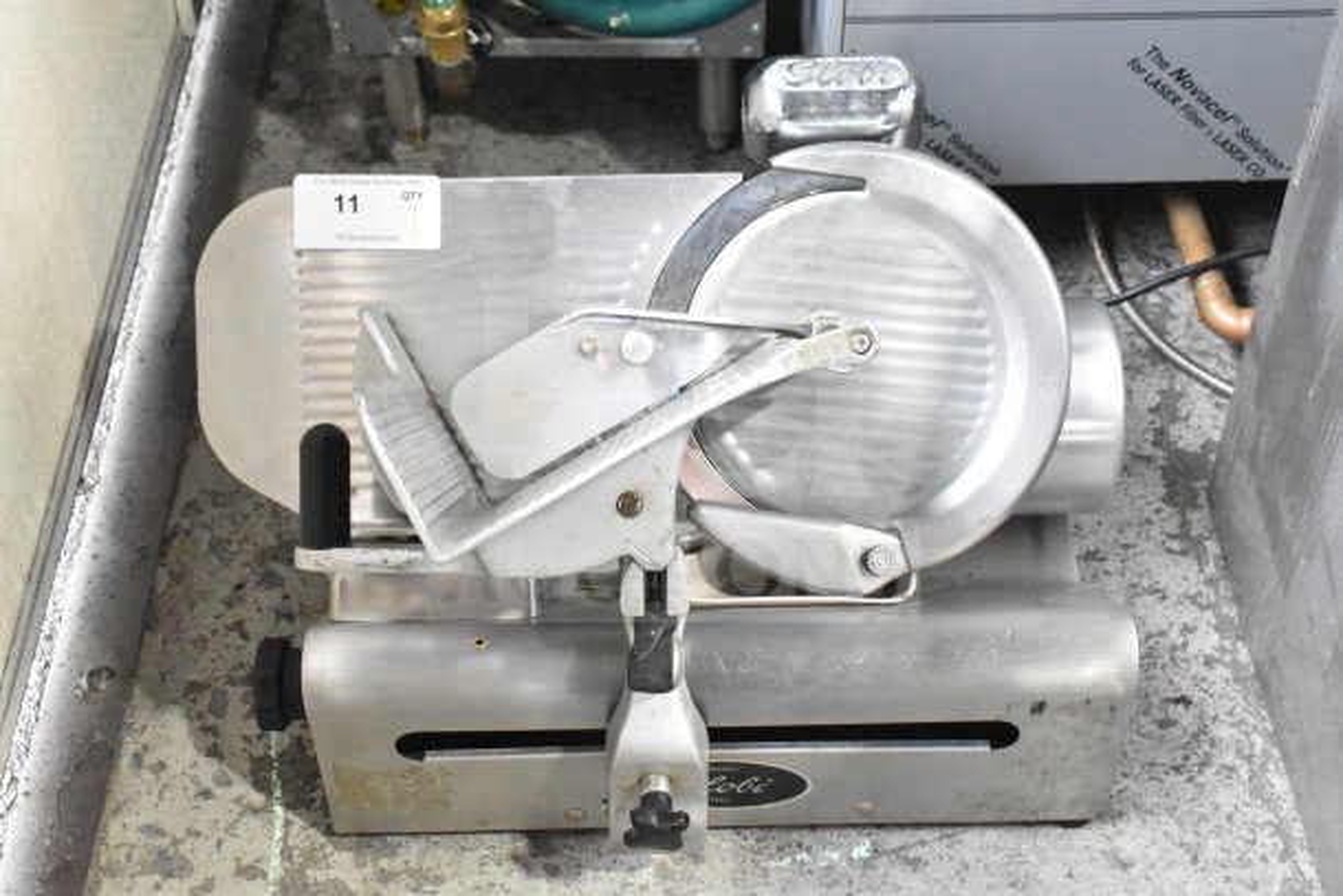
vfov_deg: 25.1
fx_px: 2015
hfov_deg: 36.9
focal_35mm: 54
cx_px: 672
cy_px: 448
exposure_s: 1/250
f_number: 8
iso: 6400
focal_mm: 36
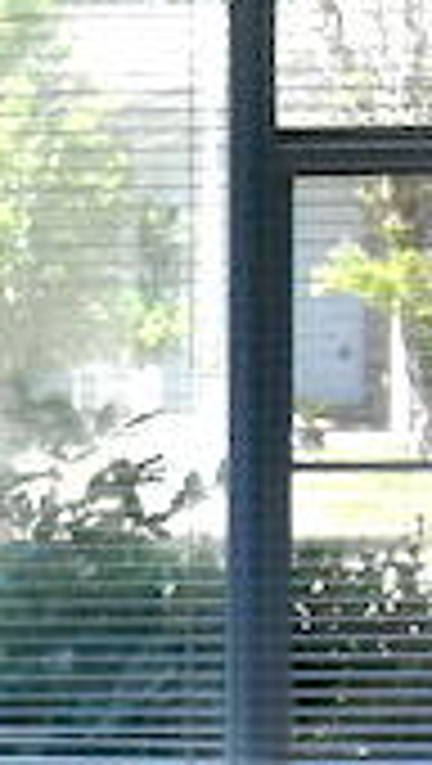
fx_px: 4689
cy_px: 729
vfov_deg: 9.3
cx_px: -864
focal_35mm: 231
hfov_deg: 5.0
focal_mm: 13
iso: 1600
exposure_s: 1/320
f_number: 9
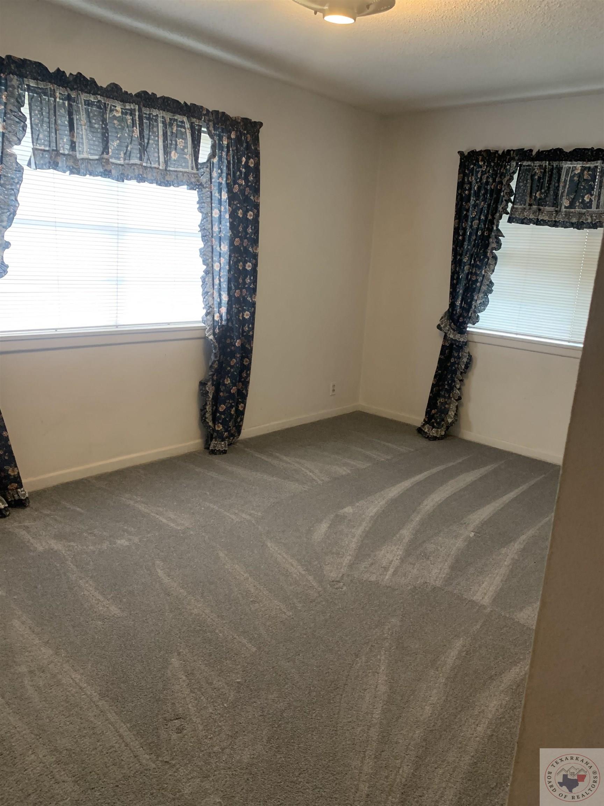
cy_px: 403
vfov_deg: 67.3
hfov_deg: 53.1
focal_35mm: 26
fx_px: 605
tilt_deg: -13.5
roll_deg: -3.7
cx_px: 302
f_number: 1.8
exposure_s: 1/40
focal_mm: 4.25
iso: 250
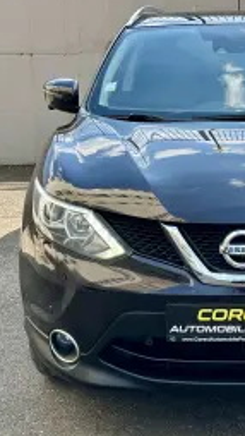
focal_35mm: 74
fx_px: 854
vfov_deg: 28.6
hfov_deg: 16.0
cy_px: 209
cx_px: 240
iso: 64
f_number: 1.78
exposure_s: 1/953
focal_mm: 6.86
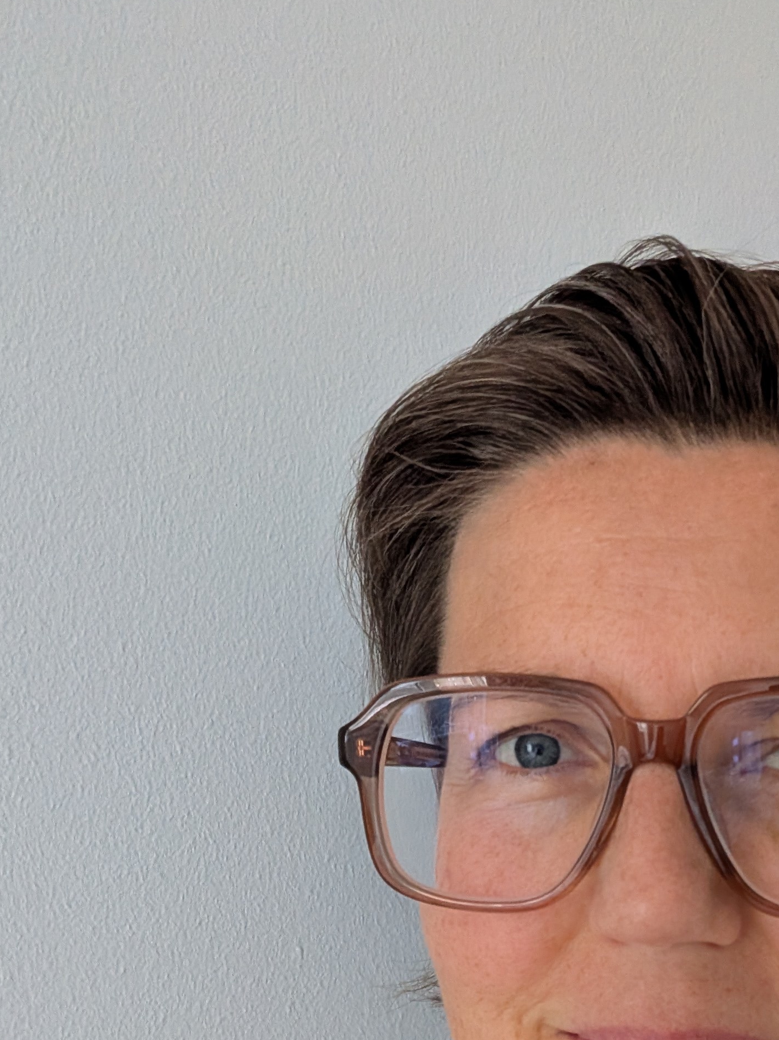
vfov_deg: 38.7
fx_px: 1351
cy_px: 965
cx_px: 629
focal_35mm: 45
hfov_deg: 31.3
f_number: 2.2
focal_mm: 2.74
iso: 478
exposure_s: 1/100
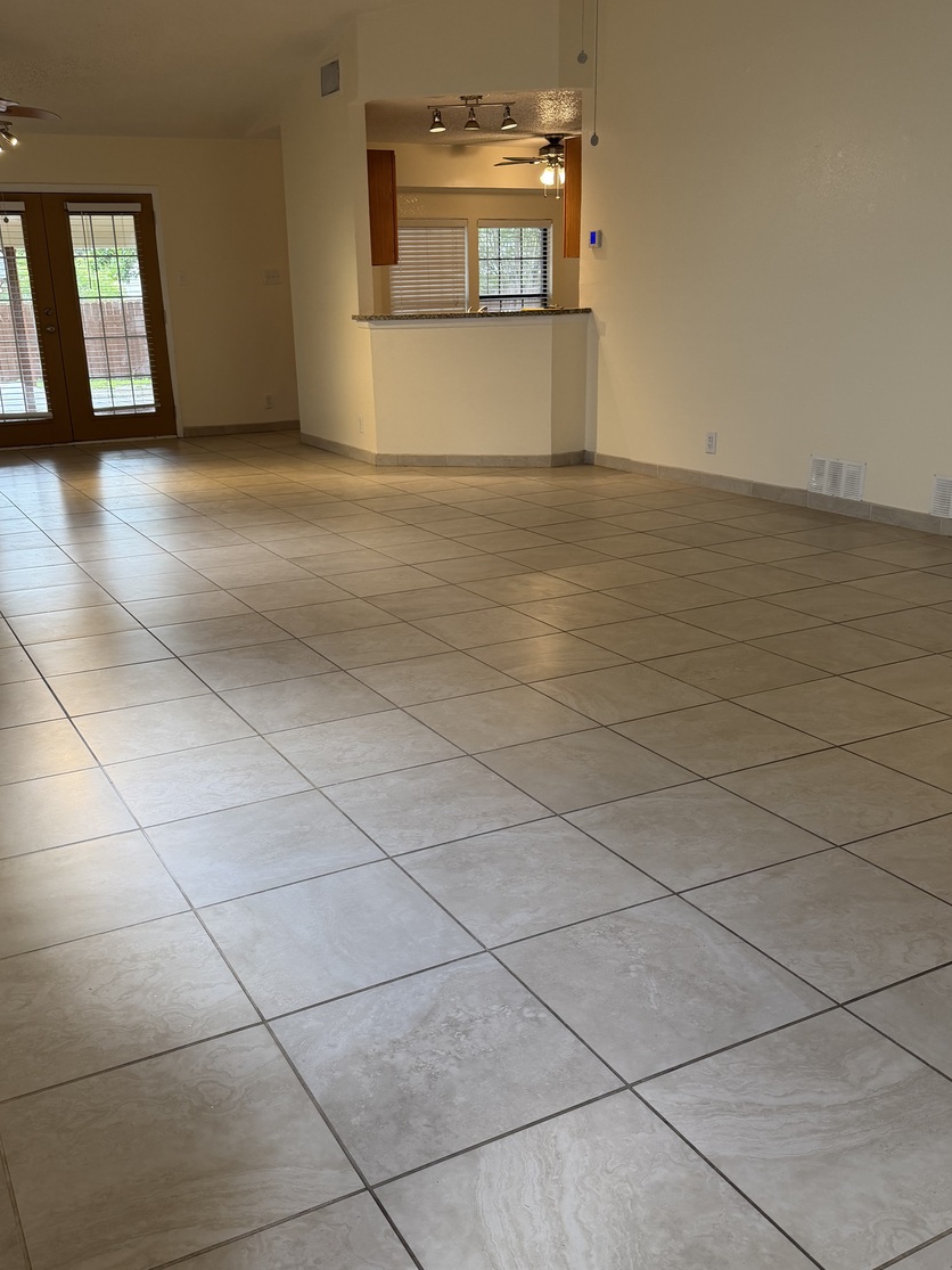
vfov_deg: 58.2
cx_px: 452
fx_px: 1137
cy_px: 712
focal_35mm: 31
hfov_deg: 45.4
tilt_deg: -20.6
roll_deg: +0.9
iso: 125
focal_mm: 6.76
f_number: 1.78
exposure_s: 1/121
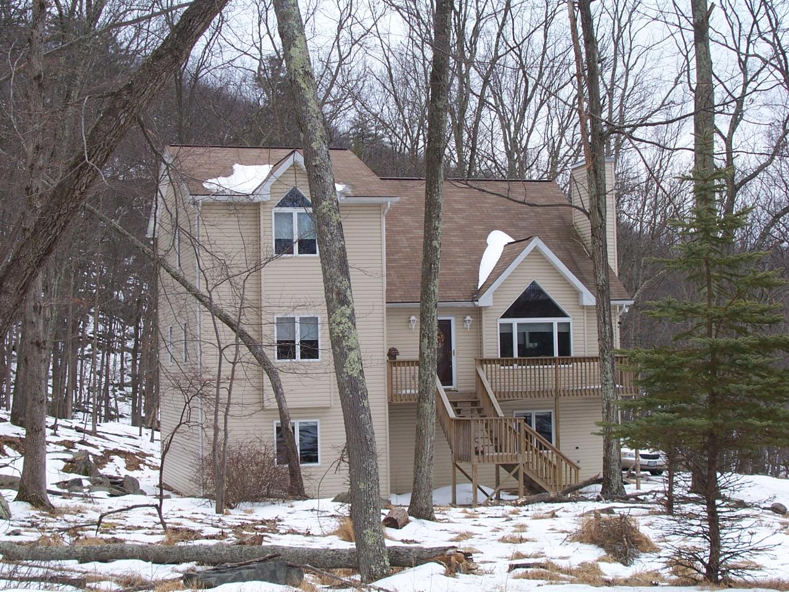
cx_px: 394
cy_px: 296
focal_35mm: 60
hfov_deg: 32.2
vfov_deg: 24.4
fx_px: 1368
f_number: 4
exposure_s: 1/350
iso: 80
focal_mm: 10.3
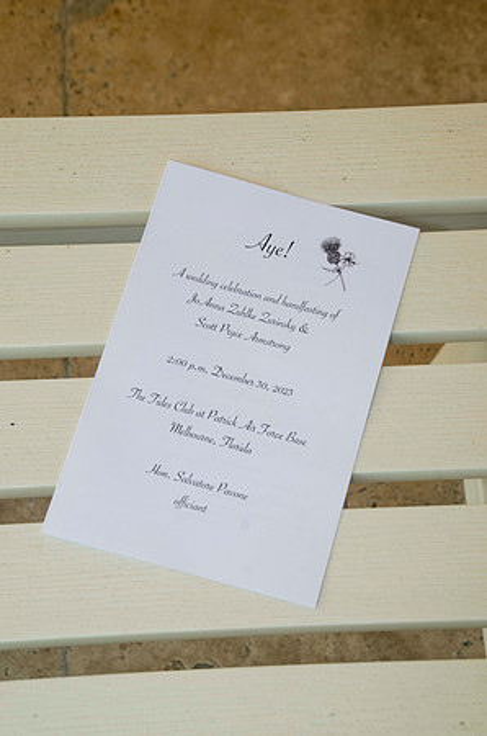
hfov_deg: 14.6
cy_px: 368
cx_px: 244
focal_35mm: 93
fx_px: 1896
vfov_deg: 22.0
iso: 125
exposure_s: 1/250
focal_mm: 62
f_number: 9
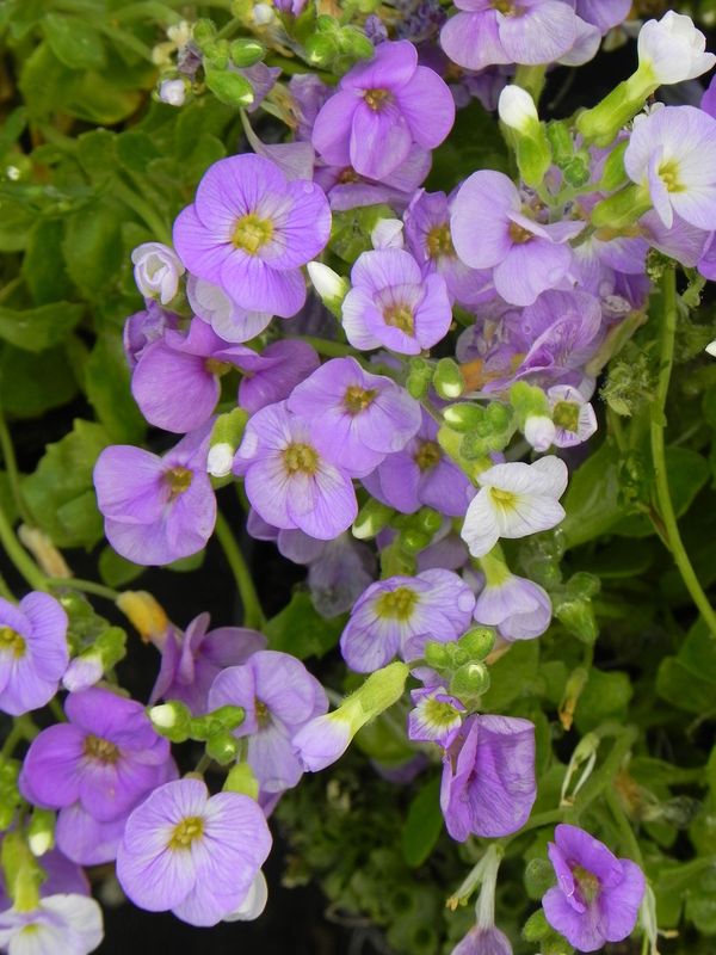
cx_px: 358
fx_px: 5847
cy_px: 478
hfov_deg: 7.0
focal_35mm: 212
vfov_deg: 9.3
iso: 160
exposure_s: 1/125
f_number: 5
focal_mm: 37.7
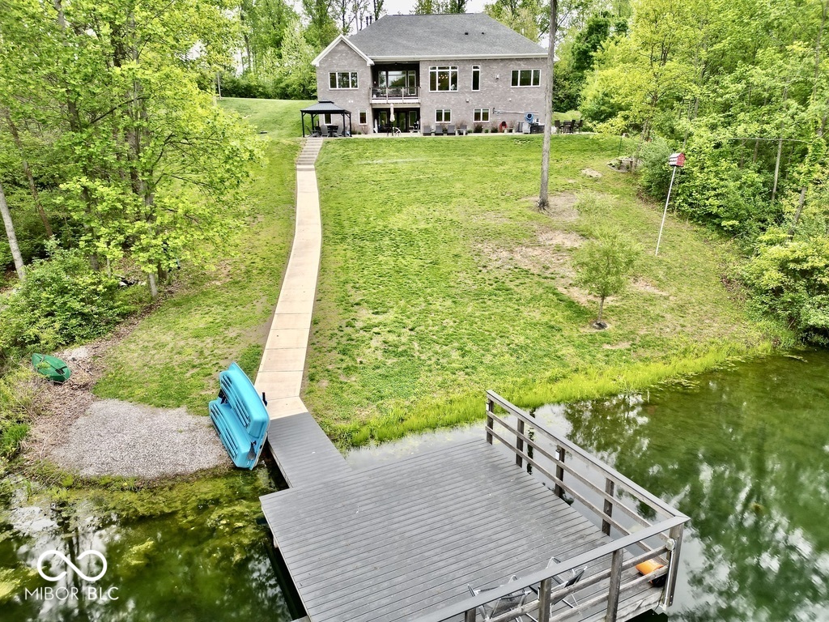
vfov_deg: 56.8
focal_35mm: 24
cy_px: 311
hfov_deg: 71.6
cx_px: 414
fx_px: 575
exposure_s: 1/15
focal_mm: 6.72
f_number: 1.7
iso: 220
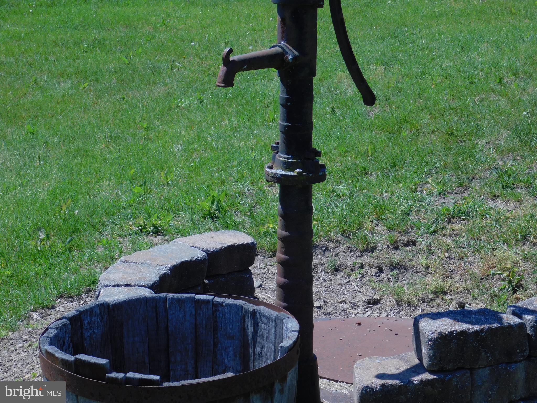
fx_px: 1412
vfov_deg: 16.2
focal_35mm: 91
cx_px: 268
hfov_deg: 21.5
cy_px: 202
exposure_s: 1/640
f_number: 4.5
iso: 125
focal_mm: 16.1
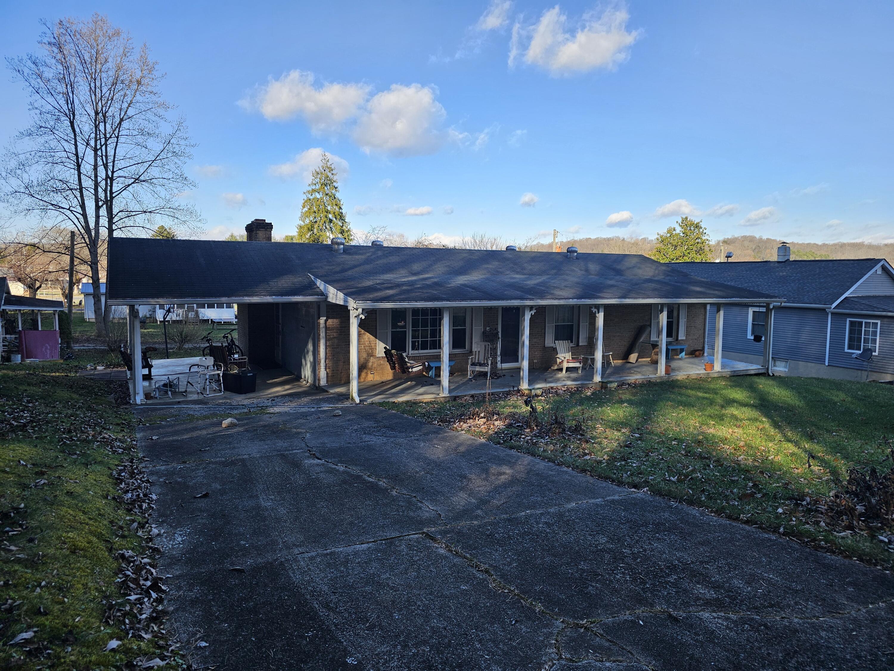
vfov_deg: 58.9
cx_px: 447
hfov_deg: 73.9
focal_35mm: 23
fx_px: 594
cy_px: 336
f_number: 1.7
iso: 10
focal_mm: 6.3
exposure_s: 1/290
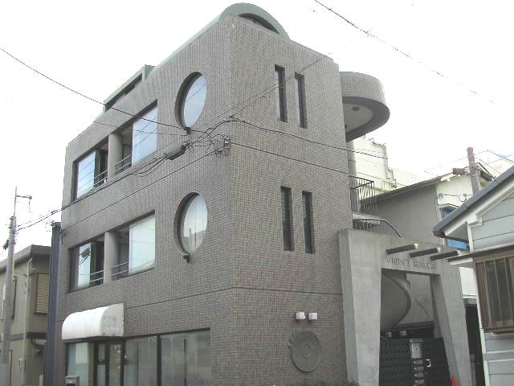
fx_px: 564
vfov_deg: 37.7
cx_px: 257
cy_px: 193
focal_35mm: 38
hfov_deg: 49.0
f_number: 4.1
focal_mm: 5.8
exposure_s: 1/188
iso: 71
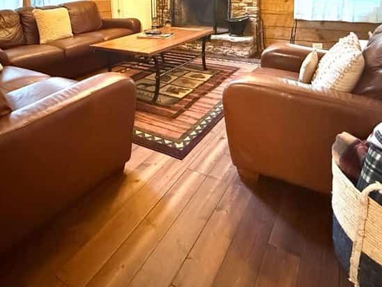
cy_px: 31
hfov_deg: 67.2
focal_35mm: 26
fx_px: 287
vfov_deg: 47.8
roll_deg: +1.1
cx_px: 178
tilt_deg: -8.9
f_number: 2.2
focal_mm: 2.2
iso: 1600
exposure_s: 1/40
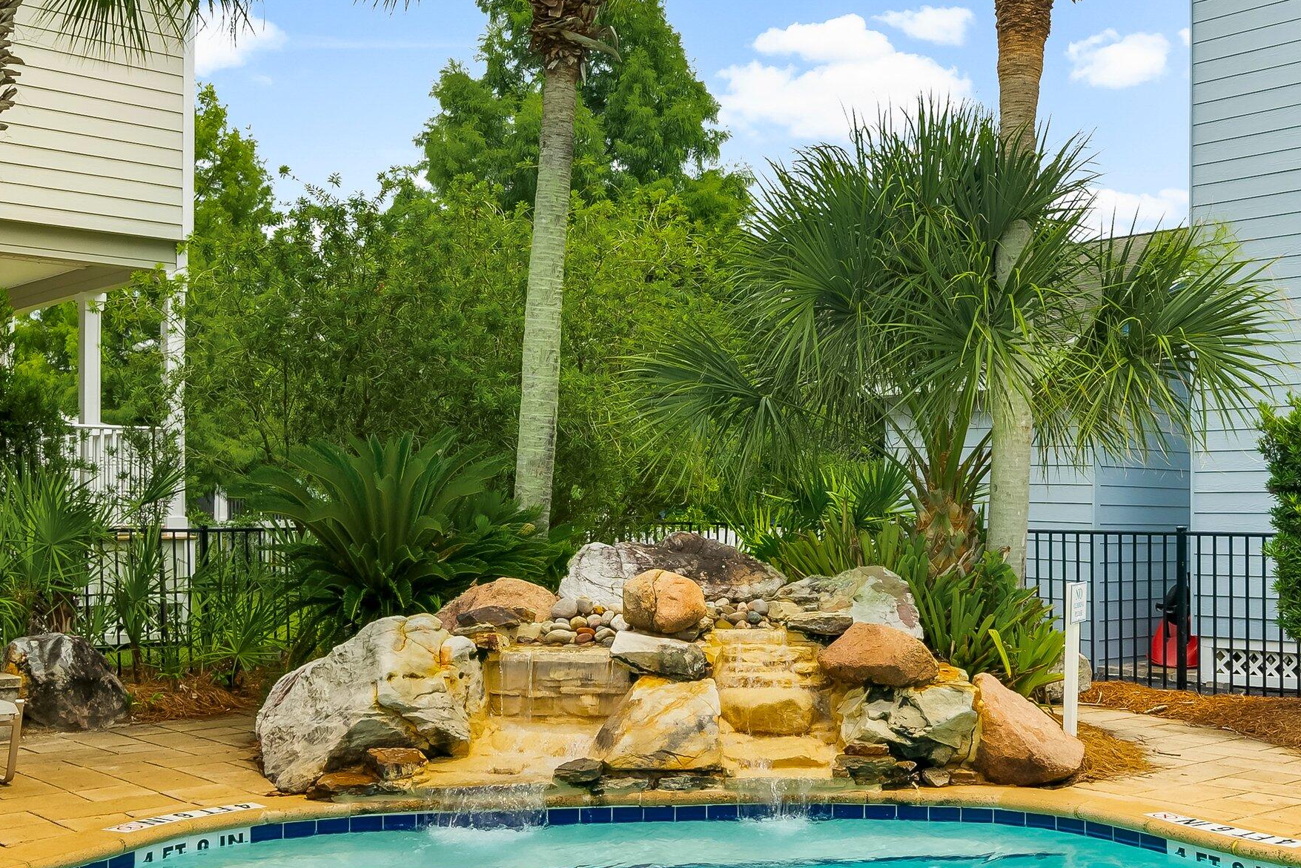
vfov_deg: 31.9
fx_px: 1518
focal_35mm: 42
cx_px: 681
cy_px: 480
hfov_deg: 46.4
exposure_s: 1/500
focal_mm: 24
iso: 400
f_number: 8
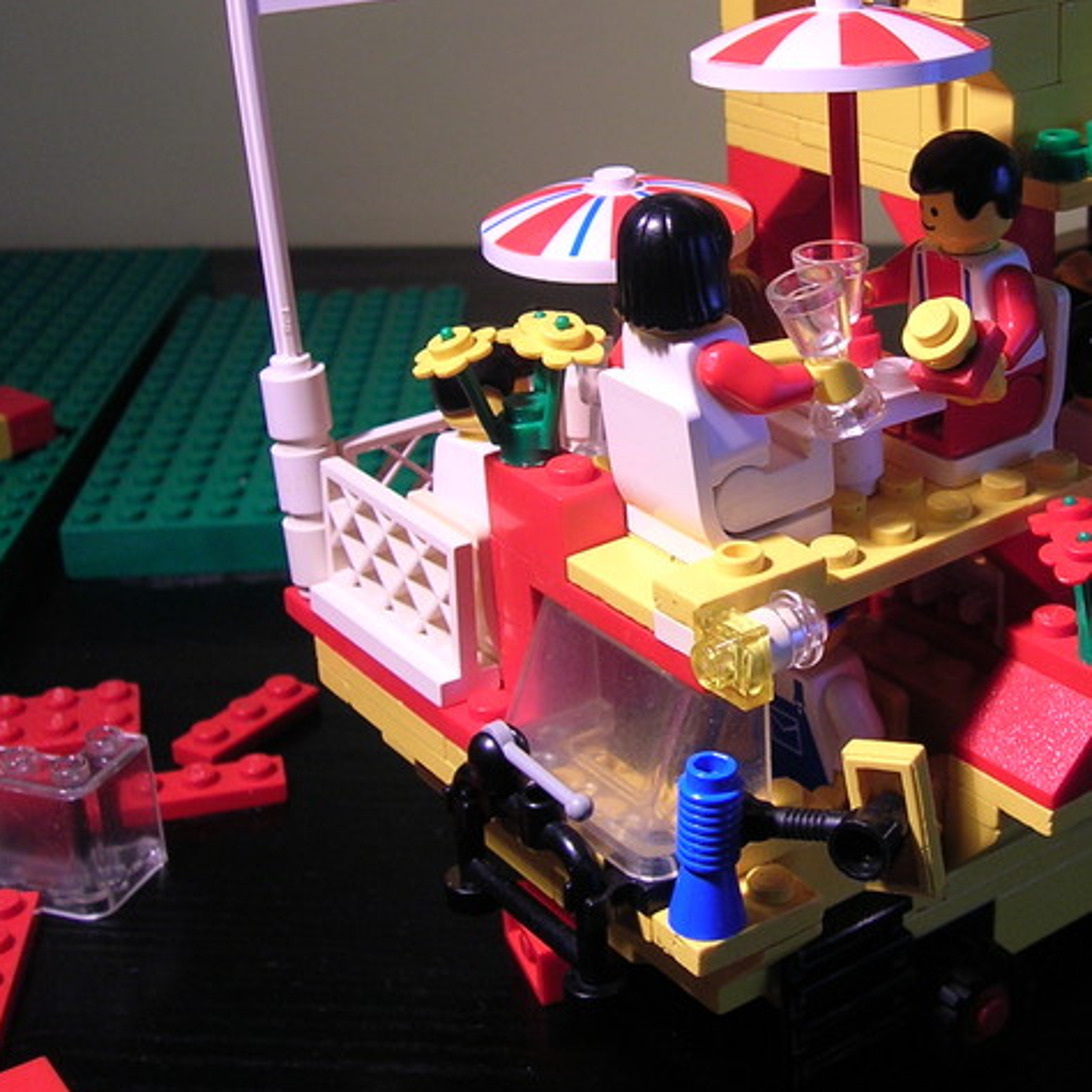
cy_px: 367
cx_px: 917
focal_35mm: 57
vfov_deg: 29.8
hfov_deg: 29.2
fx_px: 2034
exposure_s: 1/15
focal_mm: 5.7
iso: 50
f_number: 2.9
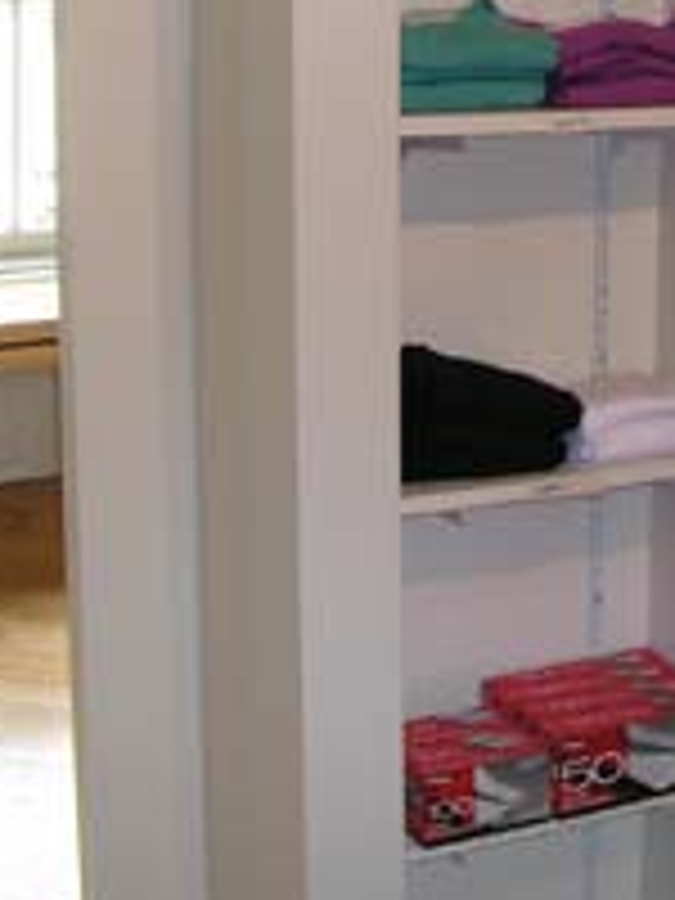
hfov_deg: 20.5
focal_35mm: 71
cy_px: 207
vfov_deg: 27.0
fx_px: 1846
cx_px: 544
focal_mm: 5.6
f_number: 2.7
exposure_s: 1/30
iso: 100
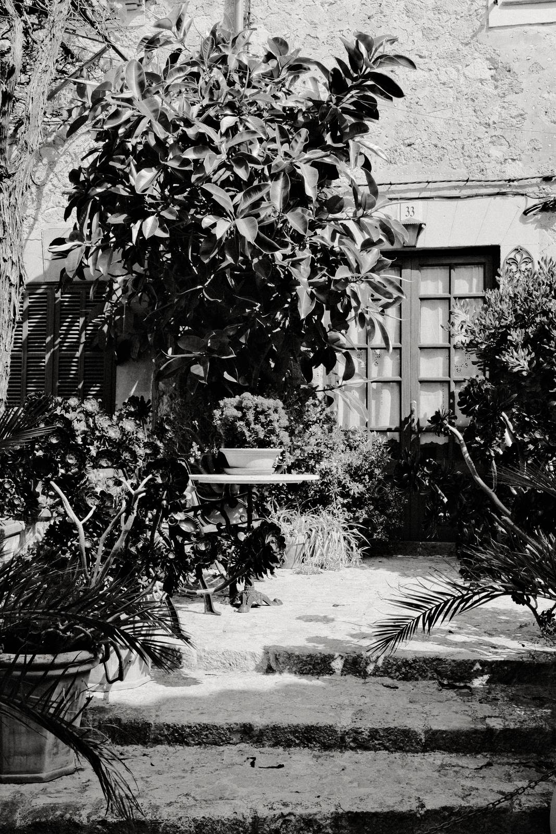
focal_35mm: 39
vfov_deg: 49.5
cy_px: 417
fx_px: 903
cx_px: 278
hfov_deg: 34.2
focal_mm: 26
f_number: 11
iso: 640
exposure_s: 1/280
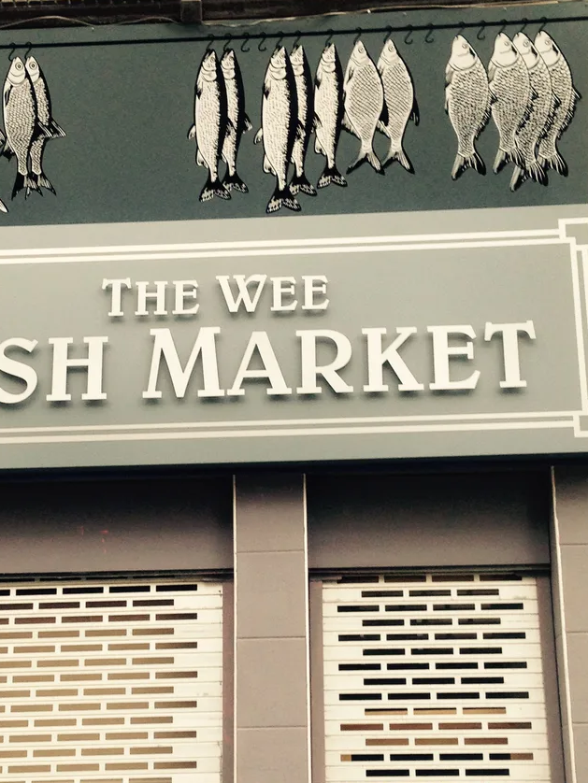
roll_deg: +0.7
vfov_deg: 30.7
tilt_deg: +14.3
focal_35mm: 63
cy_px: 445
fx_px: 1426
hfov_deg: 23.3
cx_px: 249
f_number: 2.4
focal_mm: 4.12
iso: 64
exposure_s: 1/120
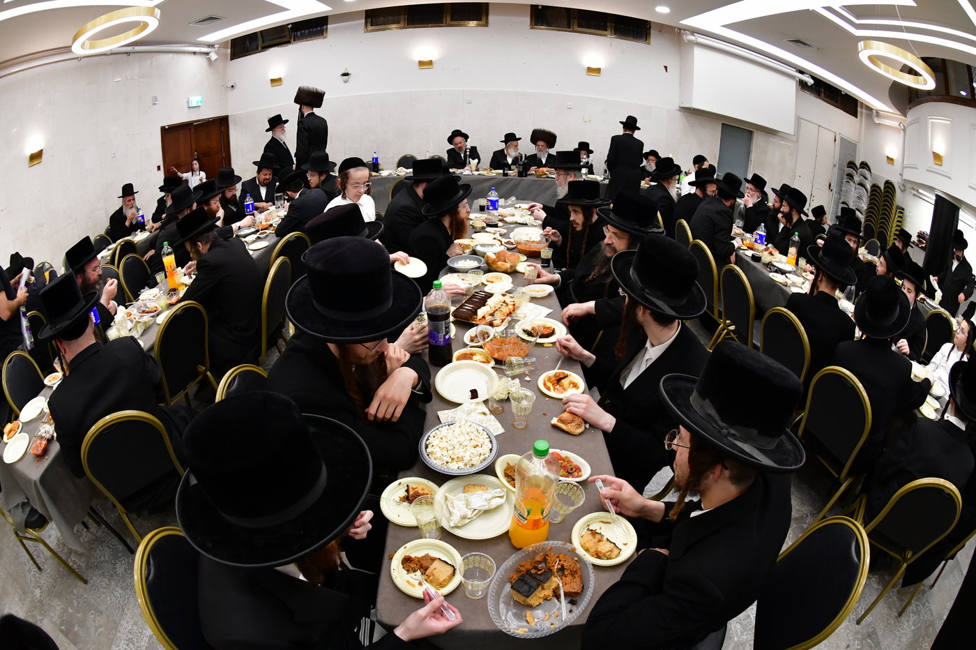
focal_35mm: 15
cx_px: 488
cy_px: 325
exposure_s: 1/100
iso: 2000
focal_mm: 10.5
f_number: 5.6
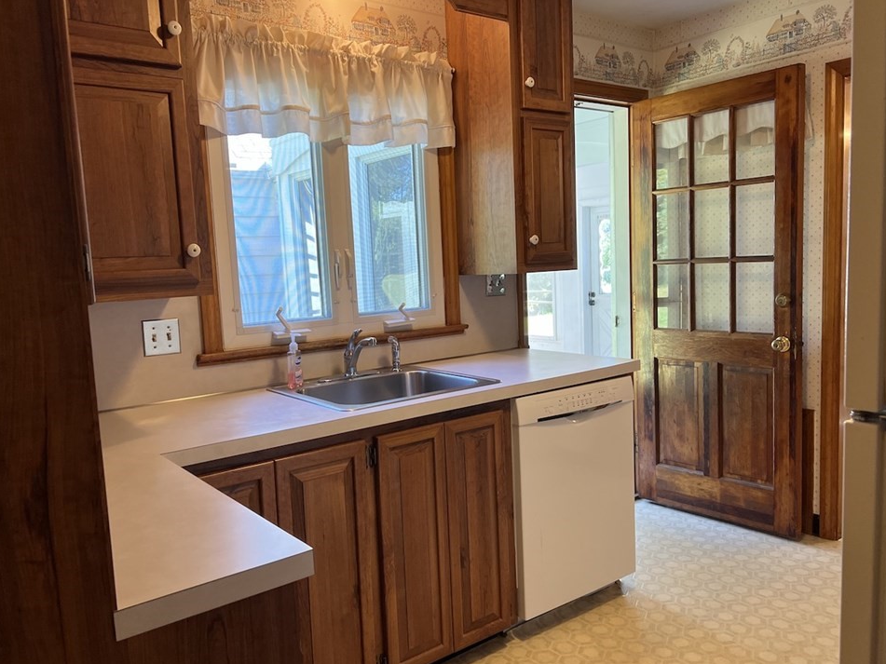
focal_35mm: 28
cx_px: 421
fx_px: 717
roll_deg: +2.5
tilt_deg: -6.8
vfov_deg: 49.7
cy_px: 341
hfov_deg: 63.4
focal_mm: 5.7
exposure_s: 1/120
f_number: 1.5
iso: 125
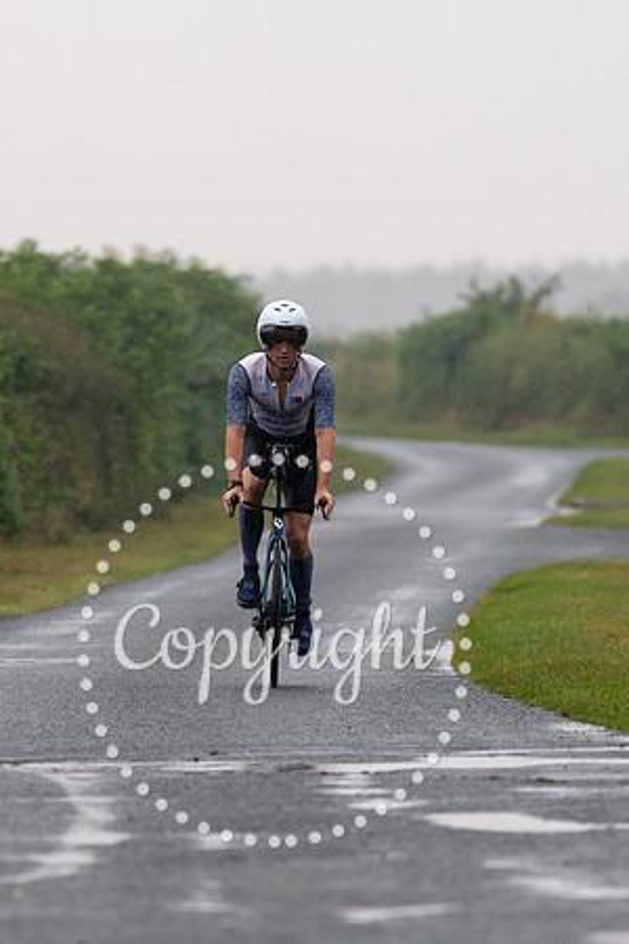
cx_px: 284
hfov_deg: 2.7
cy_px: 577
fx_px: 13388
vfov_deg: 4.0
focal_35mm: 511
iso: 160
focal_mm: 200
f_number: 3.2
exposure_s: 1/1000
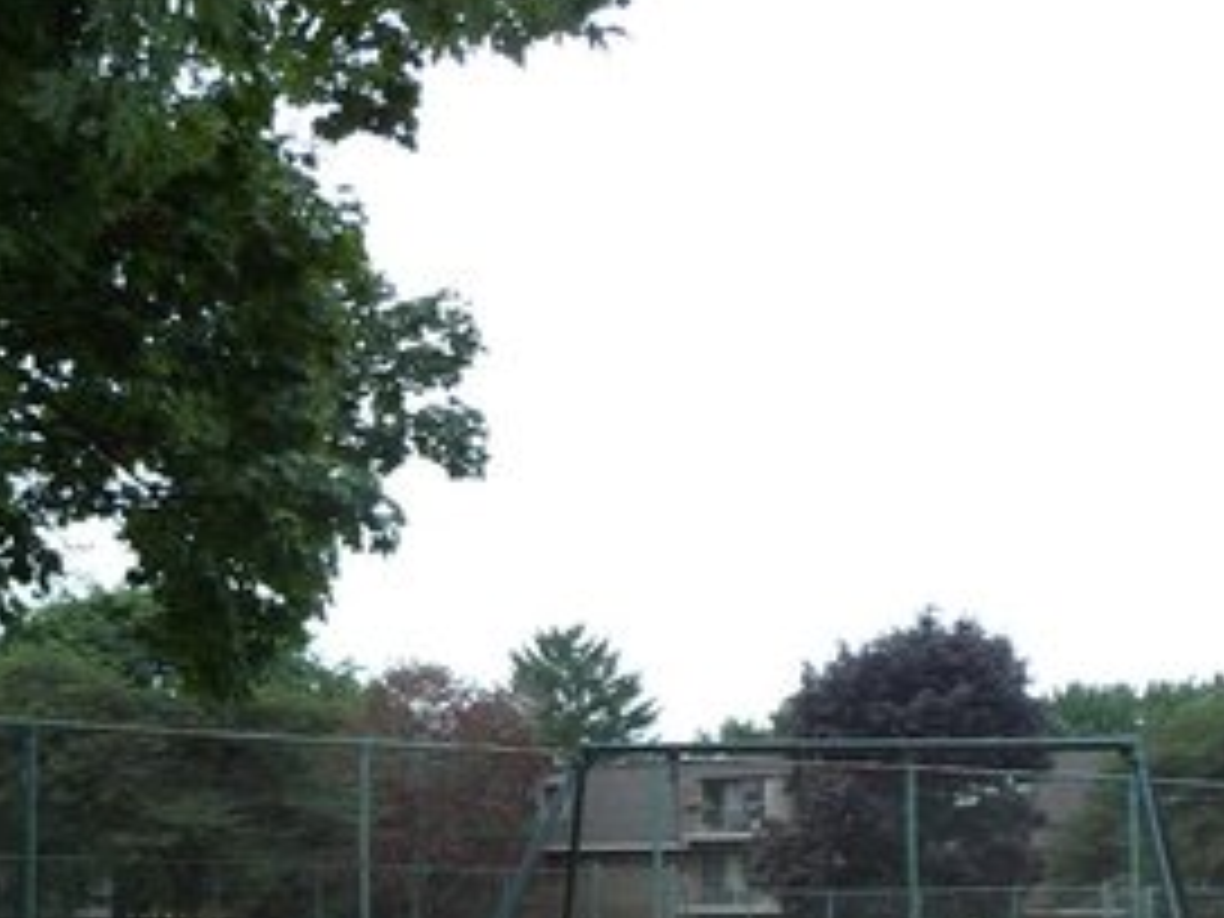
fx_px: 2334
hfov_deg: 28.8
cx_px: 270
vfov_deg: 21.6
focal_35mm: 66
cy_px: 878
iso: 115
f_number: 3.1
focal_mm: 5
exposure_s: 1/200
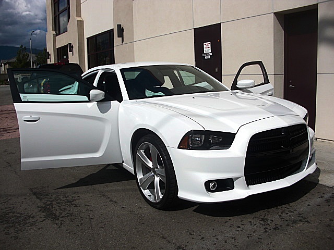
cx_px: 167
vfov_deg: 39.7
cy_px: 125
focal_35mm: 36
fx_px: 347
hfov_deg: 51.4
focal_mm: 6.3
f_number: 7.9
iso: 50
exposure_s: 1/320
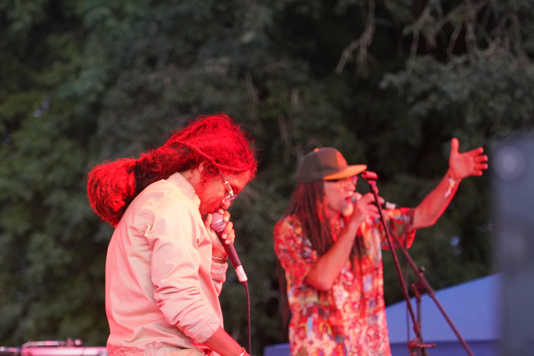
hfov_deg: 14.4
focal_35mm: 142
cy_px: 217
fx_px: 2106
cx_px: 229
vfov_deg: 9.7
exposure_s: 1/160
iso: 5000
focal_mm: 105
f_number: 4
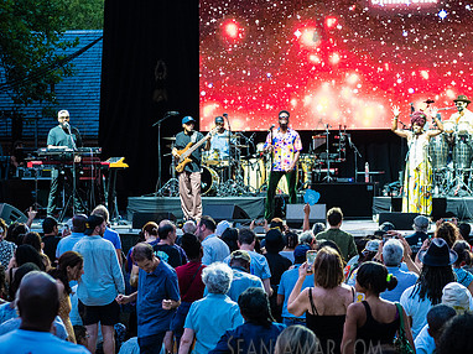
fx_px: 1762
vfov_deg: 11.5
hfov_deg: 15.3
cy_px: 159
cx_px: 278
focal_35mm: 129
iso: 3200
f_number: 4
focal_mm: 70
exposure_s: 1/200
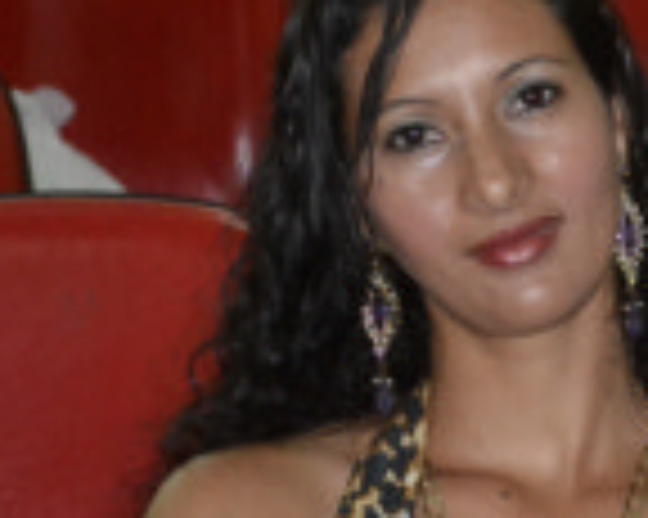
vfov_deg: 6.3
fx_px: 4696
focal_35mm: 245
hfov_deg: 7.7
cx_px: 1071
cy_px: 408
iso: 3200
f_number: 4.8
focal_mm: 50
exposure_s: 1/60
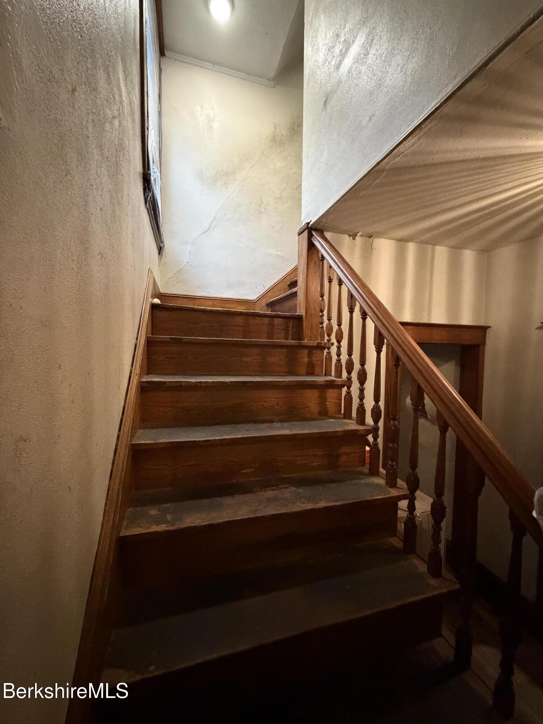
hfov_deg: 85.7
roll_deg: -1.2
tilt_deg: -3.2
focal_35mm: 14
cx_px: 272
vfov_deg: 102.1
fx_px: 293
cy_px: 362
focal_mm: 2.22
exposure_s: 1/40
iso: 1000
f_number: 2.2
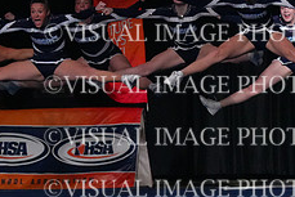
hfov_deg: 5.4
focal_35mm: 380
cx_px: 231
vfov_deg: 3.6
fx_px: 3116
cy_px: 59
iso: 16000
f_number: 5.6
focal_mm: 150
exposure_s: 1/1250
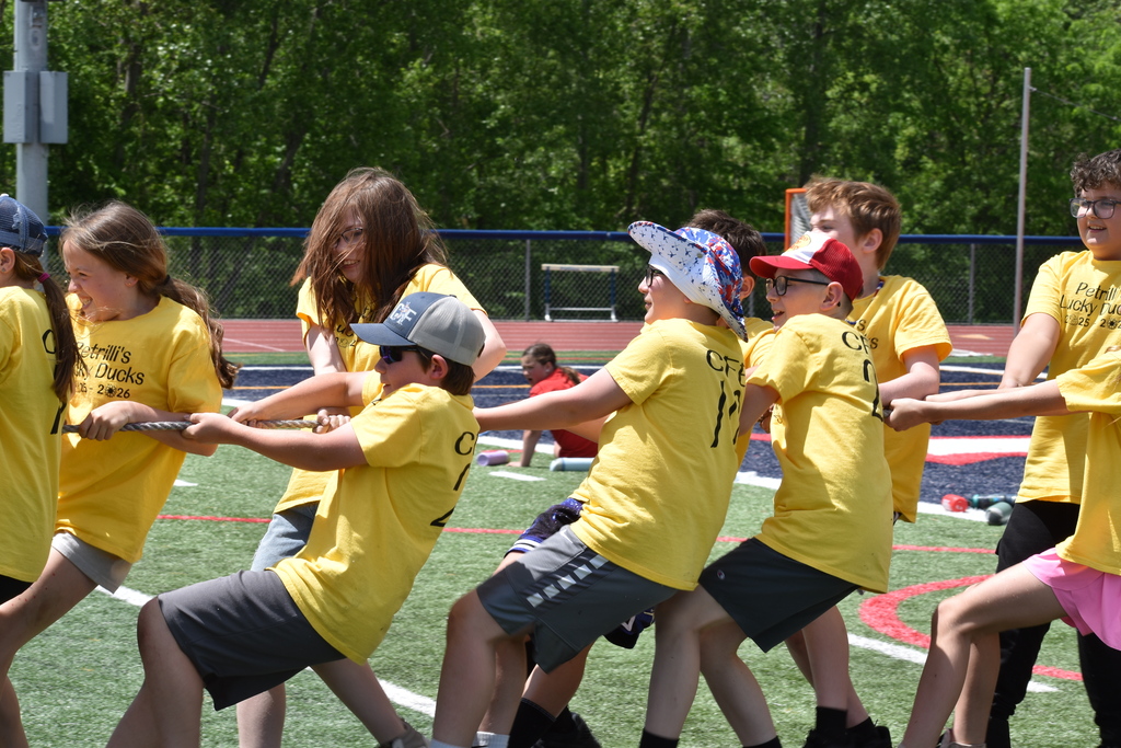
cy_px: 374
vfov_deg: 11.1
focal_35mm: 123
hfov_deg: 16.7
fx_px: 3830
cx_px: 560
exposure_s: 1/160
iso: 100
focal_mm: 82
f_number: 13
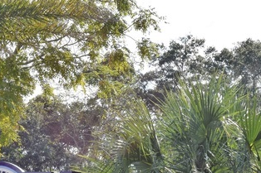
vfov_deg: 6.9
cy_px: 200
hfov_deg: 10.3
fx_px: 1429
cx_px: -2
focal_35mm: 197
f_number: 18
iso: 220
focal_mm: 55
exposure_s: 1/100
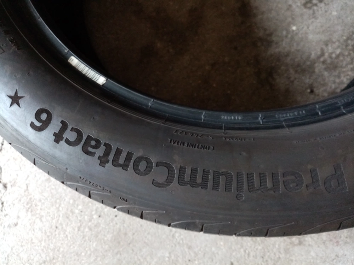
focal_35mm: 26
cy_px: 132
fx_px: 266
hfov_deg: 67.3
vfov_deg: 53.1
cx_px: 177
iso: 552
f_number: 1.8
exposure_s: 1/25
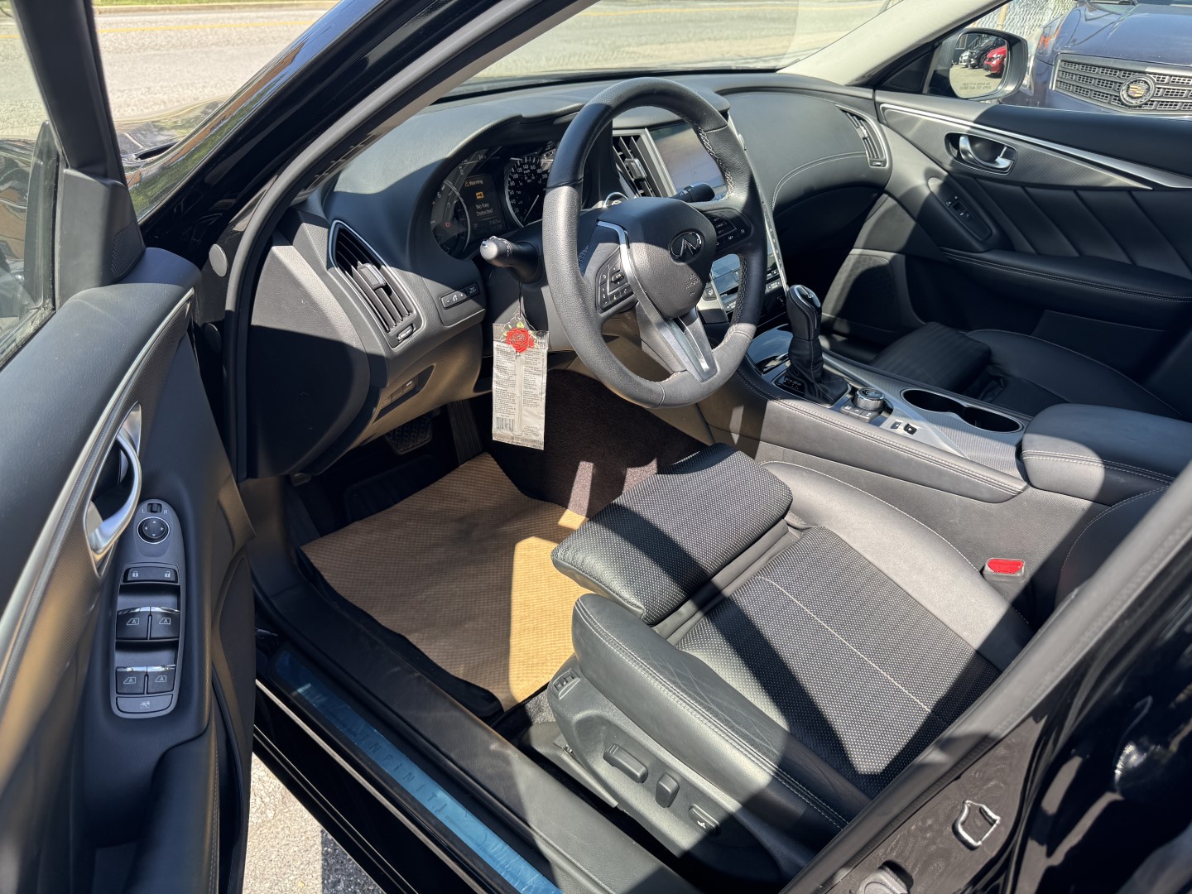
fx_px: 826
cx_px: 596
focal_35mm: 24
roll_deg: -3.3
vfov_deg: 56.8
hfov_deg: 71.6
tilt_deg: -29.0
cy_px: 447
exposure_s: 1/549
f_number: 1.78
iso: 80
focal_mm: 6.76
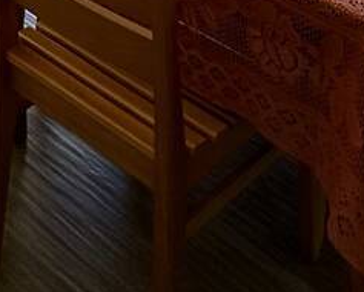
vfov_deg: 12.1
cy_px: -519
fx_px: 895
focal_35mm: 83
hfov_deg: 22.6
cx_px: 65
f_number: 2.2
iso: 40
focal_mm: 2.22
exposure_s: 1/496
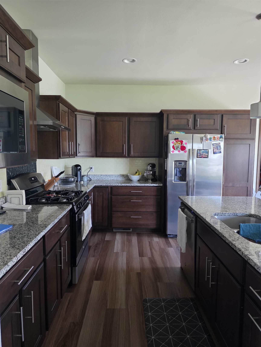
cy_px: 174
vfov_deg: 73.9
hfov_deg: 58.9
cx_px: 130
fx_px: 231
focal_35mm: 23
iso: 500
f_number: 1.7
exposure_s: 1/120
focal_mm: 6.3
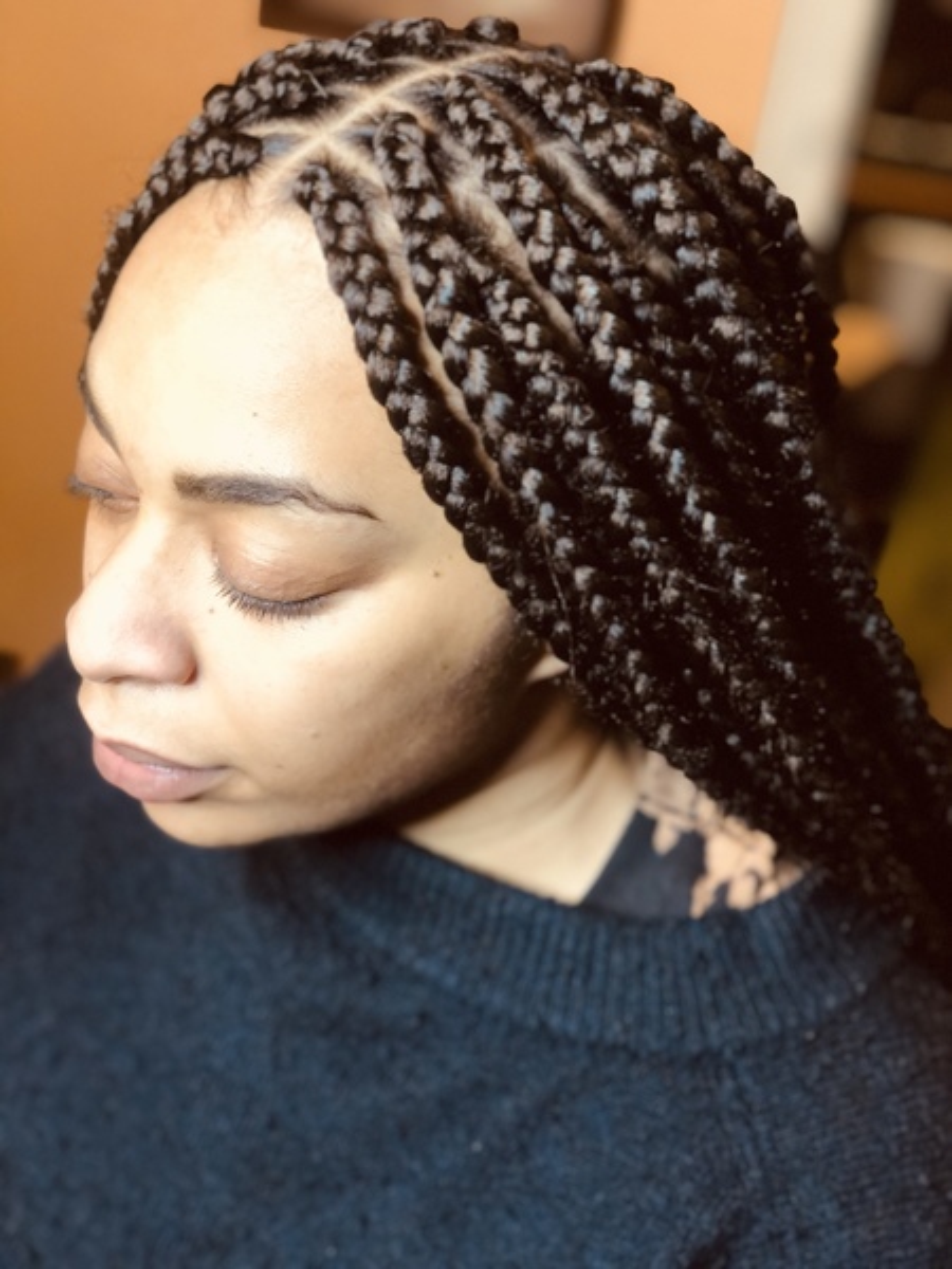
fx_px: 1907
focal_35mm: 52
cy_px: 634
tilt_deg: -24.1
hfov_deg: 28.0
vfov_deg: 36.8
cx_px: 476
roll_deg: -10.0
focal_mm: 6
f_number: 2.4
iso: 125
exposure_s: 1/30
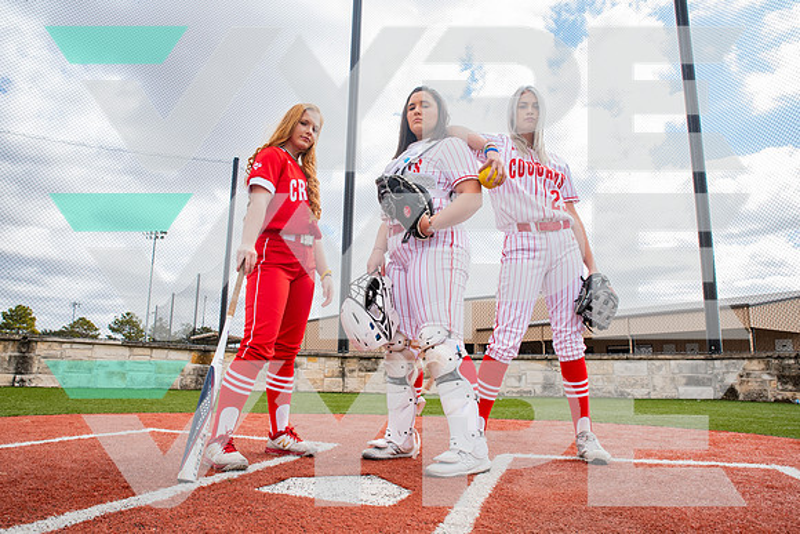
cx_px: 400
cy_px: 267
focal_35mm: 24
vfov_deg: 53.1
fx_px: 534
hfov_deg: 73.7
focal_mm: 24
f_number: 7.1
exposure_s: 1/1250
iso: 800
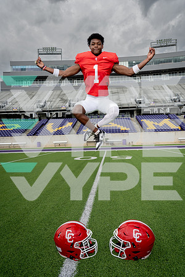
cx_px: 92
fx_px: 200
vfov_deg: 69.4
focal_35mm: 26
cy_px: 138
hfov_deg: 49.6
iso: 640
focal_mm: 26
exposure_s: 1/250
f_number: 5.6
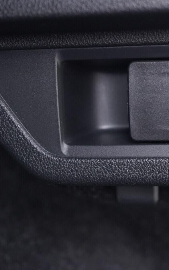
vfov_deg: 36.3
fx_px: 412
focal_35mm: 56
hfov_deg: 22.6
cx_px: 154
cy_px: 134
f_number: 2.8
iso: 1250
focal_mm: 24
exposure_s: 1/40
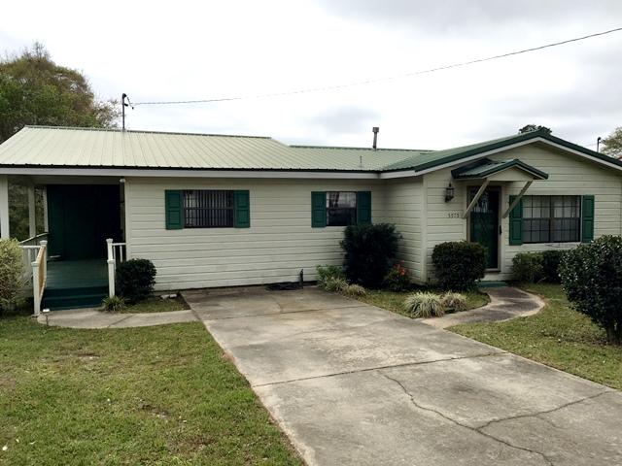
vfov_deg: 48.2
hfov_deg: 61.7
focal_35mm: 29
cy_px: 233
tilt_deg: -3.5
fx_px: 521
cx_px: 311
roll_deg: -0.5
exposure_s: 1/827
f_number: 2.2
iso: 25
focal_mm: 4.15
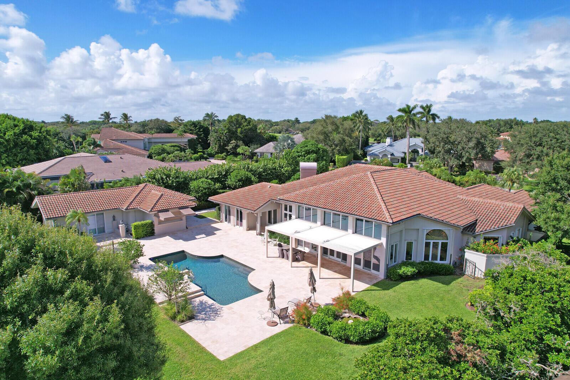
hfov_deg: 78.6
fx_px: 348
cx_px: 285
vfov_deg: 57.2
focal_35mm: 22
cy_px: 190
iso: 100
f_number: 2.8
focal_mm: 8.38
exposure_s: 1/2500
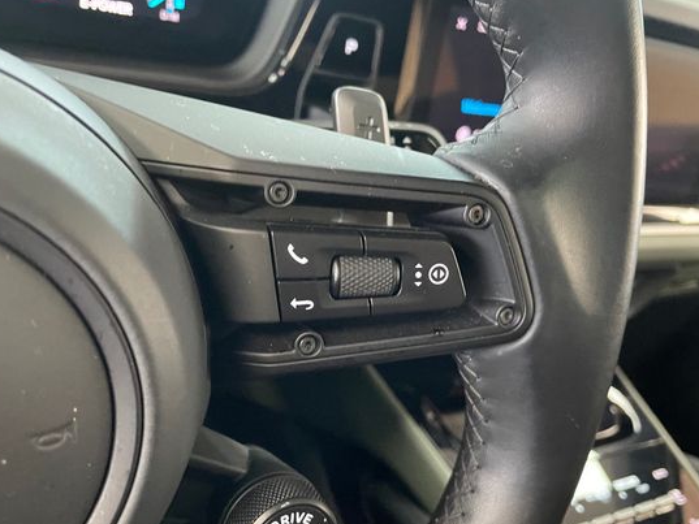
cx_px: 315
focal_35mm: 31
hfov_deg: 58.2
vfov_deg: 45.3
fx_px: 626
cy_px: 304
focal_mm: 4.2
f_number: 1.6
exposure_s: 1/30
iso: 640
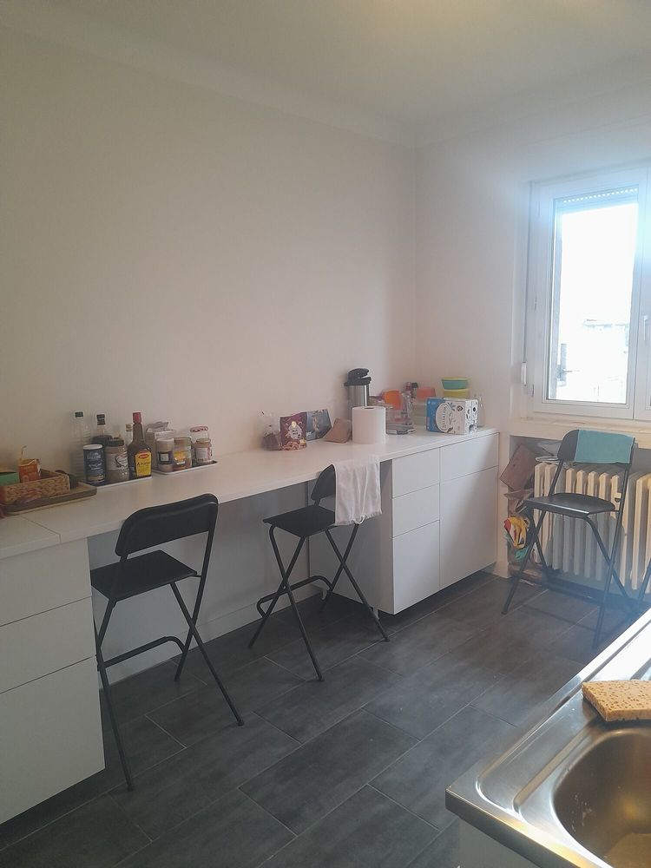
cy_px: 434
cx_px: 326
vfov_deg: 69.4
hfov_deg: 54.9
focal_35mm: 25
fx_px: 627
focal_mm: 4.6
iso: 400
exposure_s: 1/50
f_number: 2
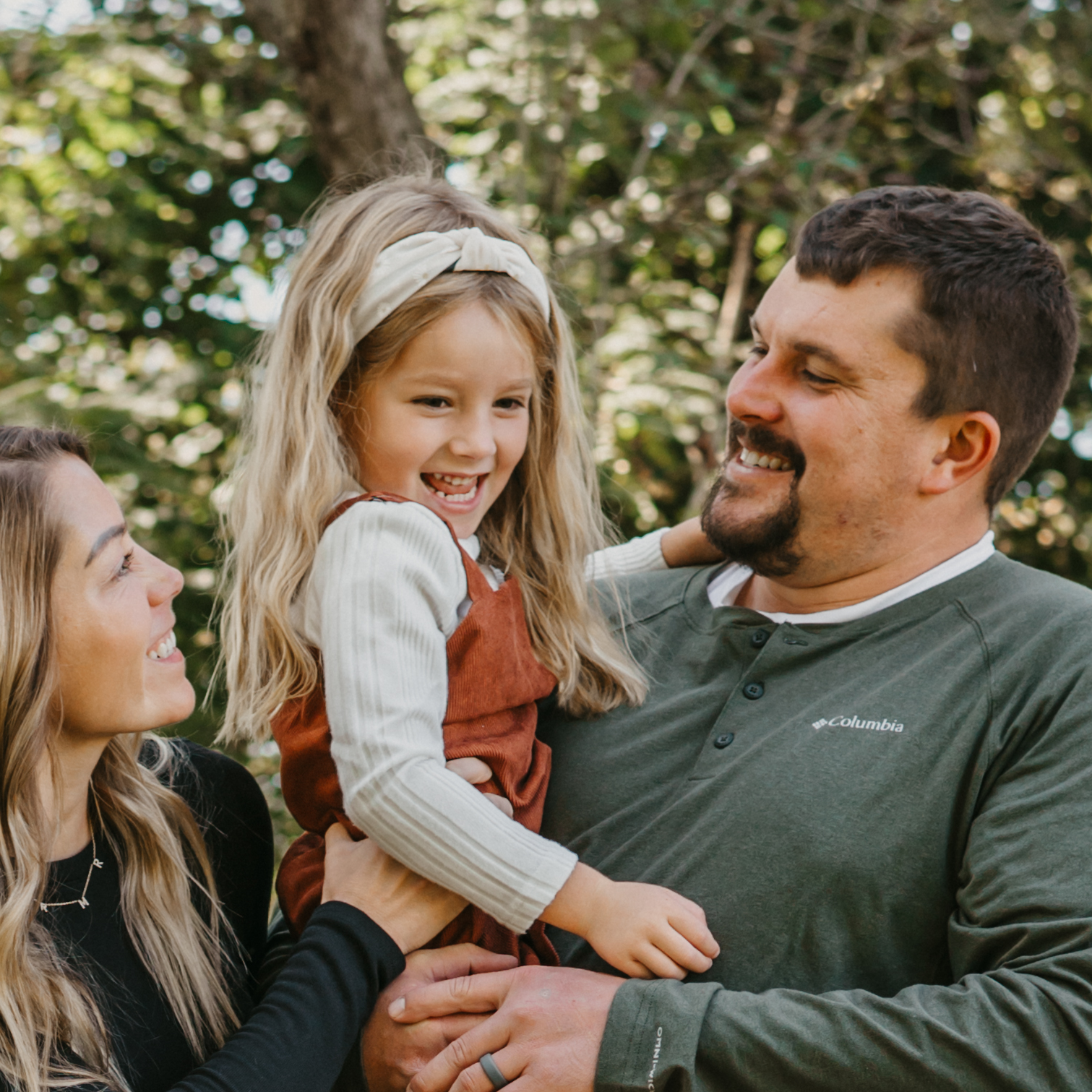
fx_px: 4247
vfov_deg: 14.0
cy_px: 1474
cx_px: 312
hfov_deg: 14.6
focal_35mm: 119
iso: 250
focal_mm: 35
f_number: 3.2
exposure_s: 1/400
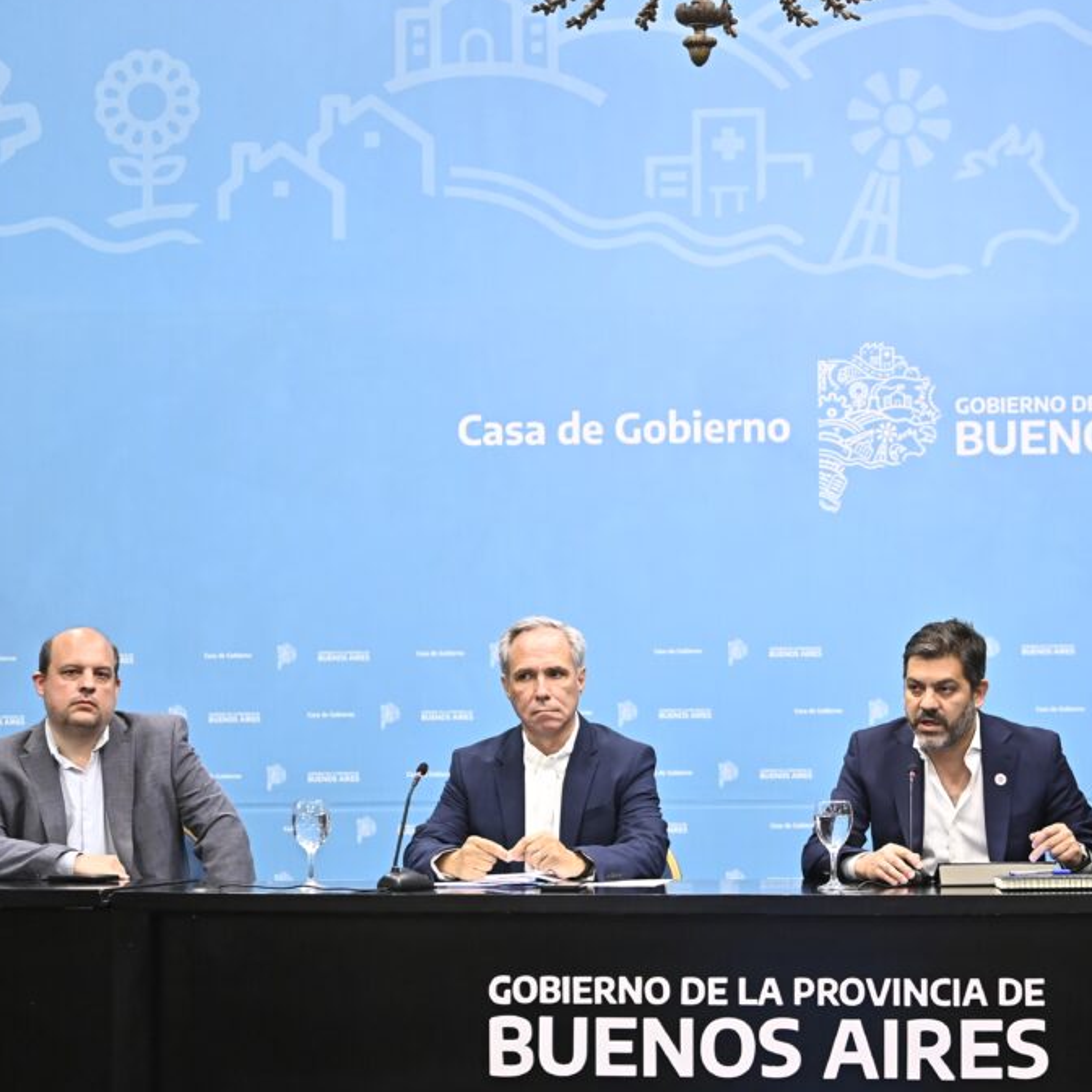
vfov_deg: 16.1
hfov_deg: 16.1
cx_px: 803
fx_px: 3855
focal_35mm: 108
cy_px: 530
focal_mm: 80
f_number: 3.5
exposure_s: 1/323
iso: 4000
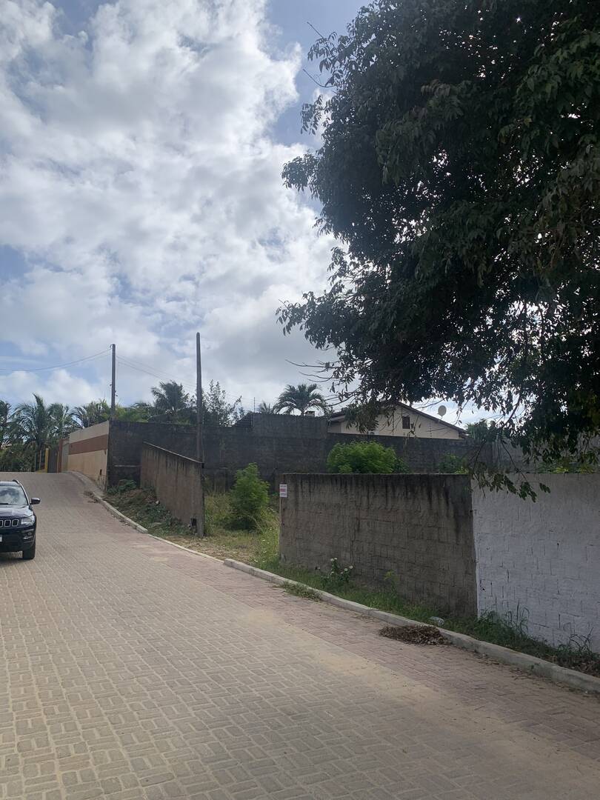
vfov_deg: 67.3
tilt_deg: +11.1
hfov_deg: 53.1
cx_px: 300
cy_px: 400
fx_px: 601
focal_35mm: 26
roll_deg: -0.1
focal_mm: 4.25
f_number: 1.8
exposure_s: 1/6452
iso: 25
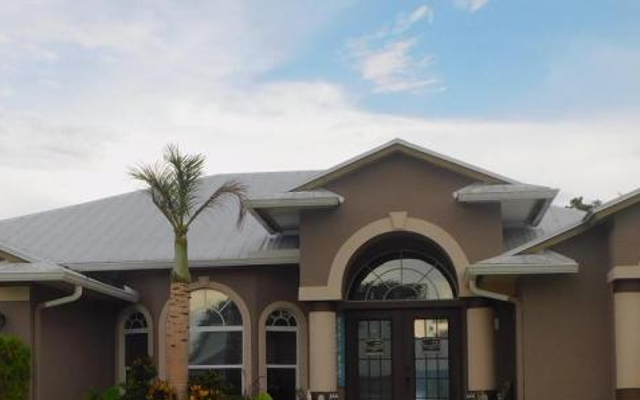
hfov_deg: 31.8
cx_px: 231
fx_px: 1116
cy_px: 333
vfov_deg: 20.0
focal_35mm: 64
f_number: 3.2
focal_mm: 5.3
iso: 125
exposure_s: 1/800
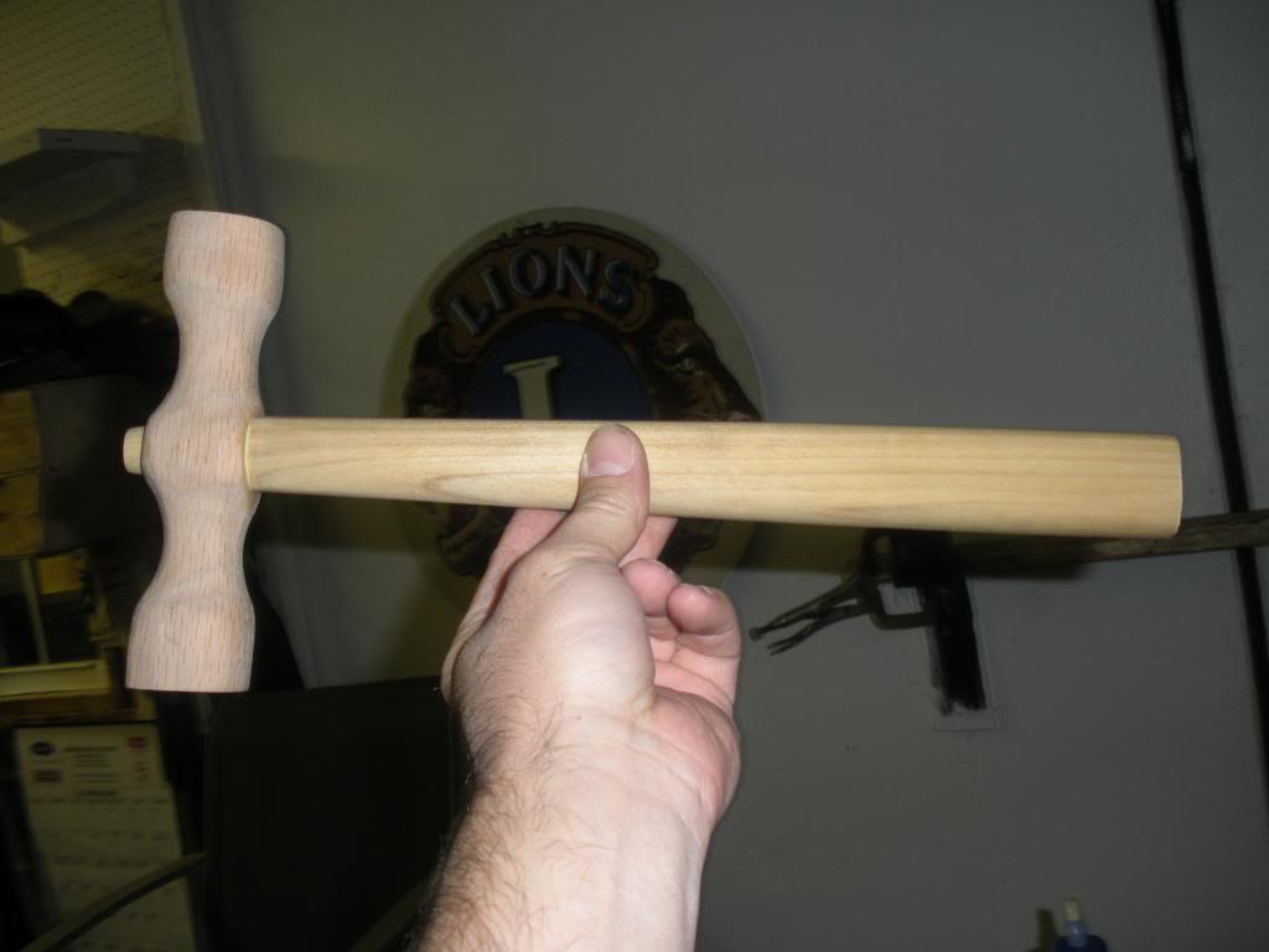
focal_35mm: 36
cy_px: 476
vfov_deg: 39.7
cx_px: 634
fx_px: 1320
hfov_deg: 51.4
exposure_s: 1/30
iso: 64
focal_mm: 6.3
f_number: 3.5
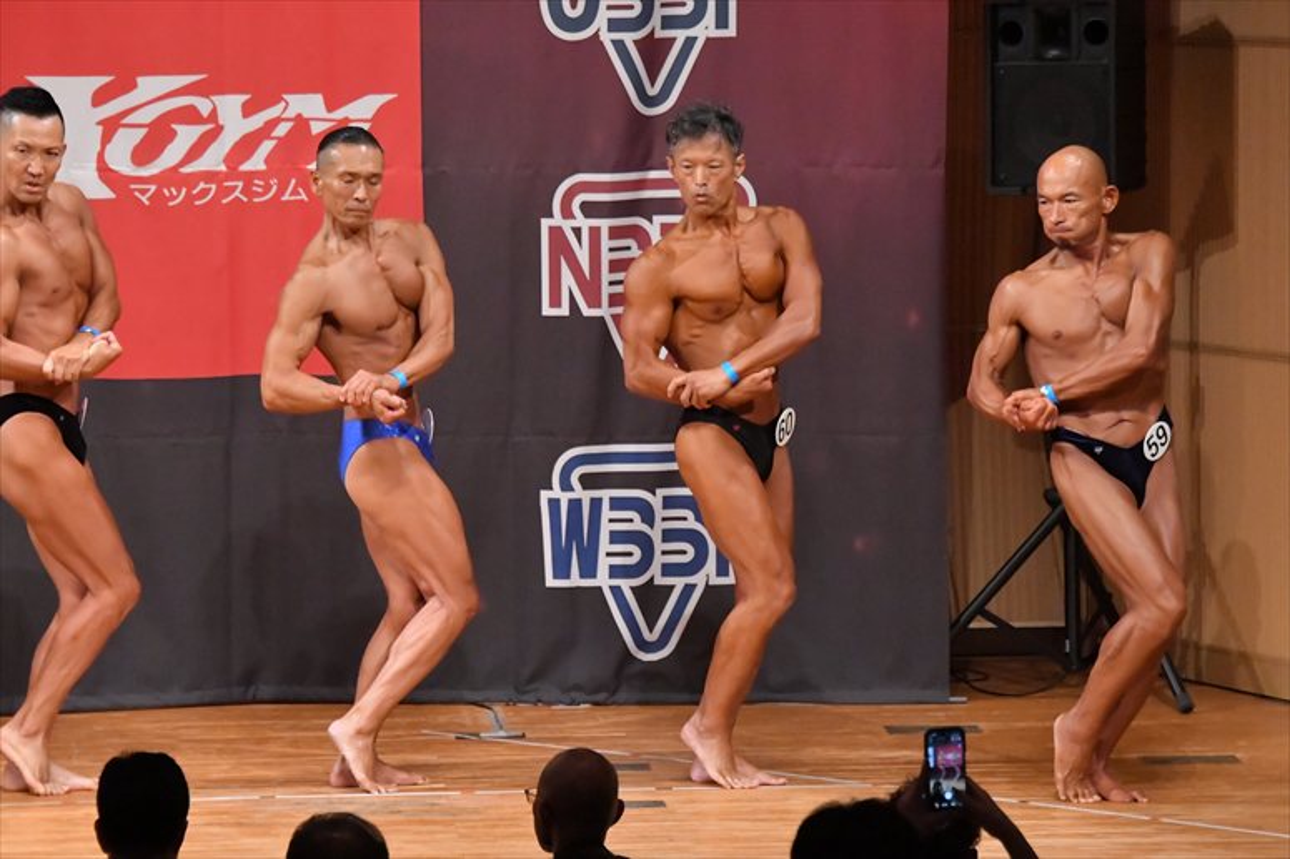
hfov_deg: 8.1
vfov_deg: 5.4
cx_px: 645
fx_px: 9133
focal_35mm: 255
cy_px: 430
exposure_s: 1/400
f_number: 5.6
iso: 10000
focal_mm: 170
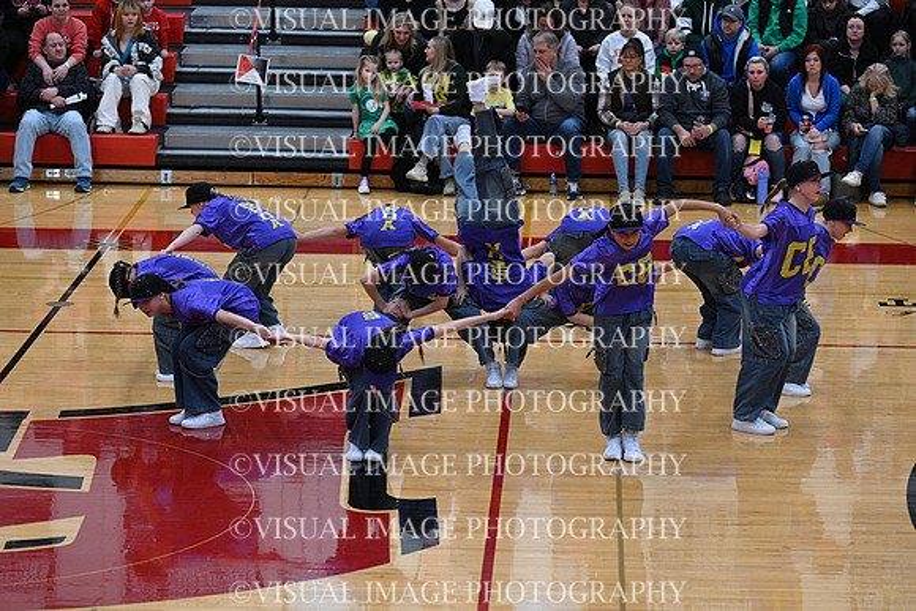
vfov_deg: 10.2
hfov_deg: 15.2
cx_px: 458
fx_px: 3436
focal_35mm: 135
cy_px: 306
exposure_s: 1/400
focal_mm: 135
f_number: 4
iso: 4000
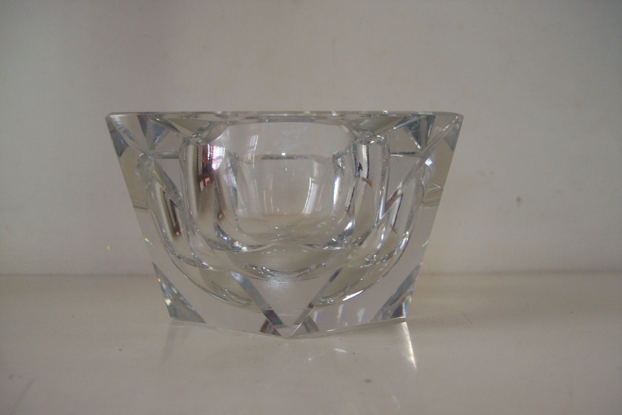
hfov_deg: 50.7
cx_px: 309
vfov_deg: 35.0
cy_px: 227
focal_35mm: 38
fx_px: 657
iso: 80
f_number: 2.7
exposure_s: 1/64
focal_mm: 6
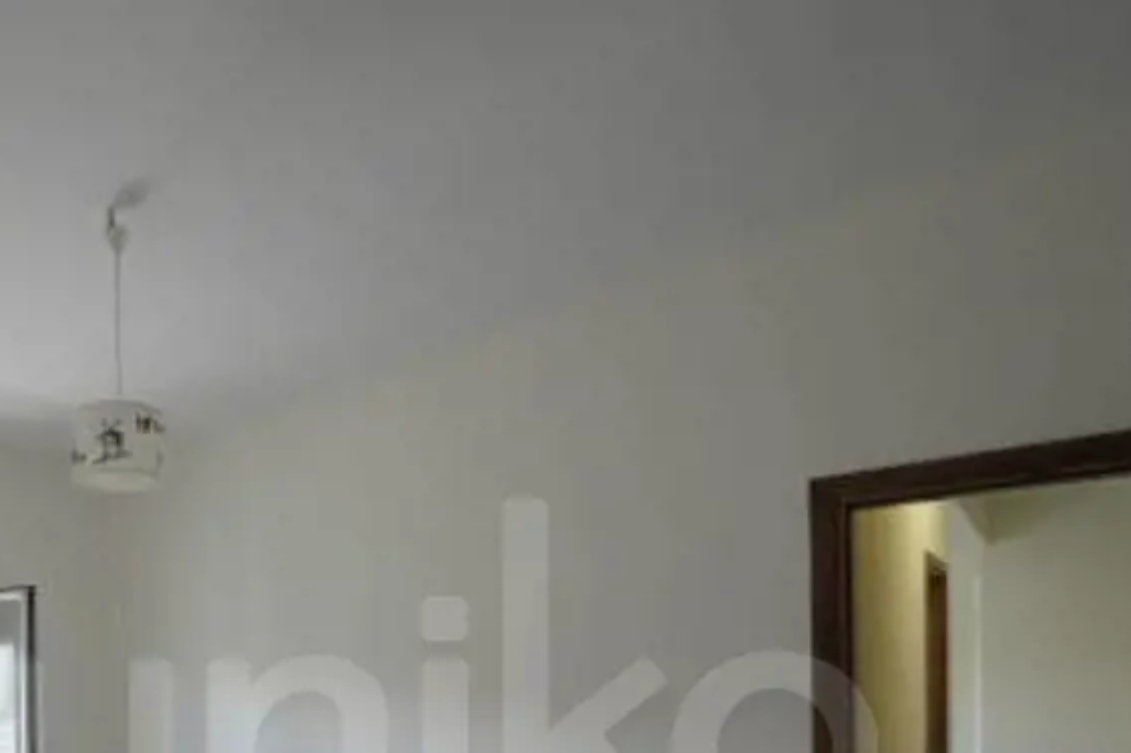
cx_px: 245
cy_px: 674
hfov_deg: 69.5
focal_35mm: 23
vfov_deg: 49.3
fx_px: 722
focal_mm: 12
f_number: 13
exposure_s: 1/30
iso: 1000
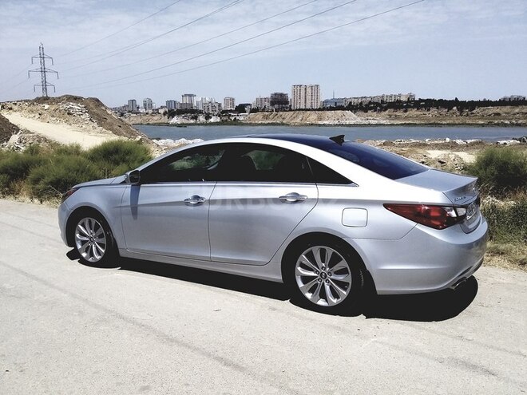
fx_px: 472
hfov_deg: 58.4
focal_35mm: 31
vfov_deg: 45.4
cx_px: 264
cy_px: 198
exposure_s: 1/2807
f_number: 2.2
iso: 40
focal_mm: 3.3
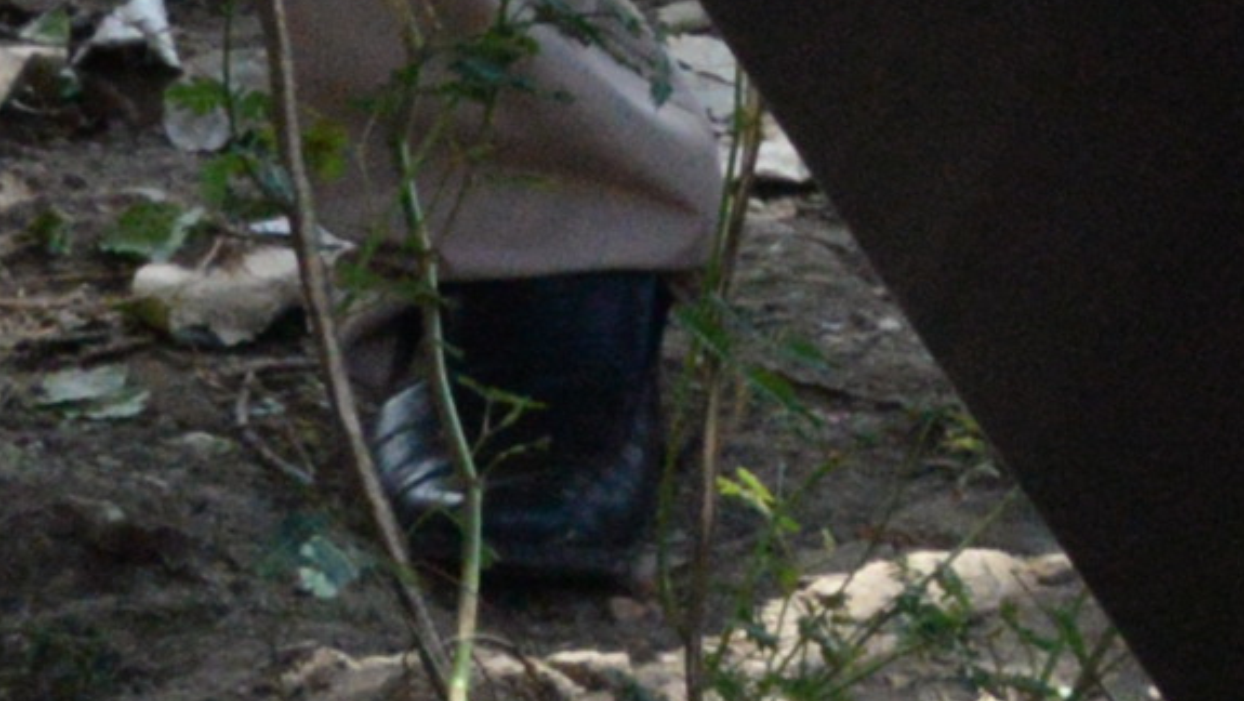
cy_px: -1934
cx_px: 3124
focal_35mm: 345
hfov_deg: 6.0
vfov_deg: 3.4
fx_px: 11385
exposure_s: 1/400
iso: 4000
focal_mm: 42
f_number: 16
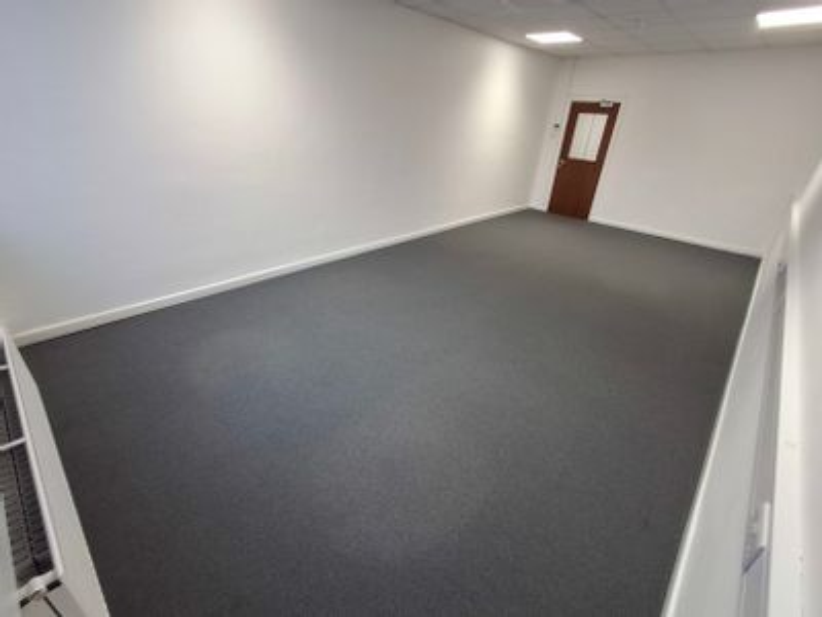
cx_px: 411
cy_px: 308
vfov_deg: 78.1
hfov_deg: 94.5
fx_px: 380
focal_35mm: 16
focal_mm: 1.64
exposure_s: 1/50
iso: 64
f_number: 2.2
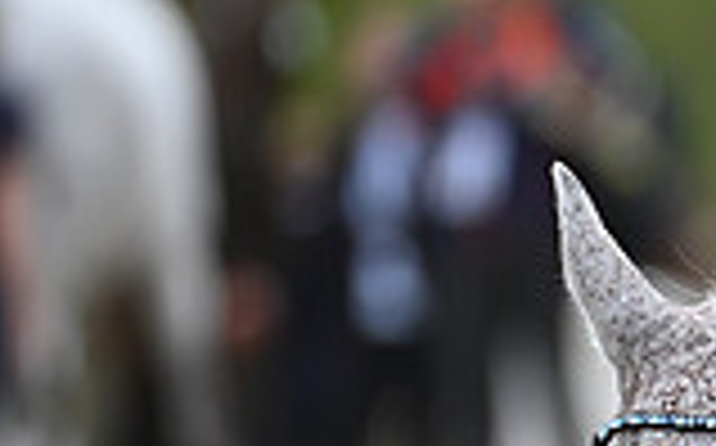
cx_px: 1193
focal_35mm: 1490
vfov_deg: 0.9
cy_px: 457
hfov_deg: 1.4
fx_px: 29044
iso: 640
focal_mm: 400
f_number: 5.6
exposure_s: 1/1600
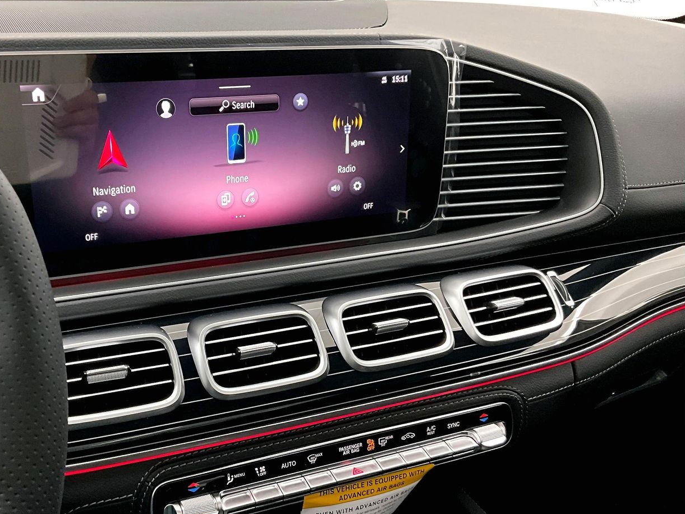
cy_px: 272
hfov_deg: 48.3
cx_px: 237
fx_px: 752
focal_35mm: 38
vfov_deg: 37.7
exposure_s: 1/40
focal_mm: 3
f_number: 1.8
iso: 320
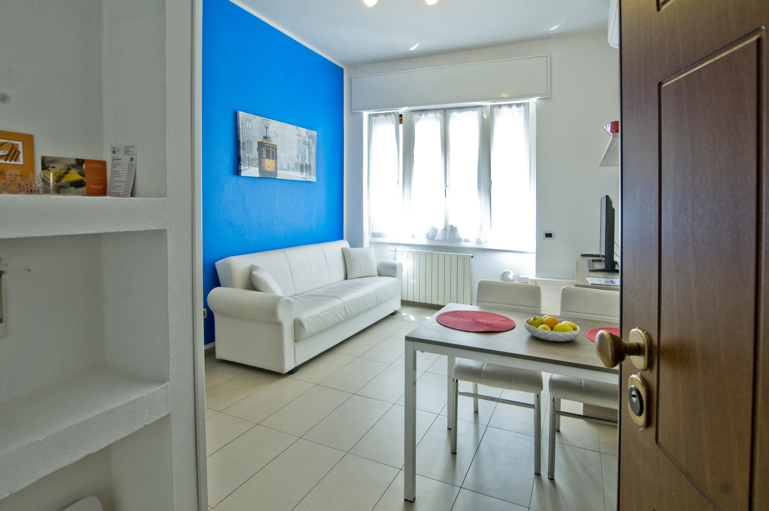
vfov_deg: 67.2
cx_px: 384
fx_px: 384
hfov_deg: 90.1
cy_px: 256
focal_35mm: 18
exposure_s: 1/10
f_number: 6.3
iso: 400
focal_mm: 12
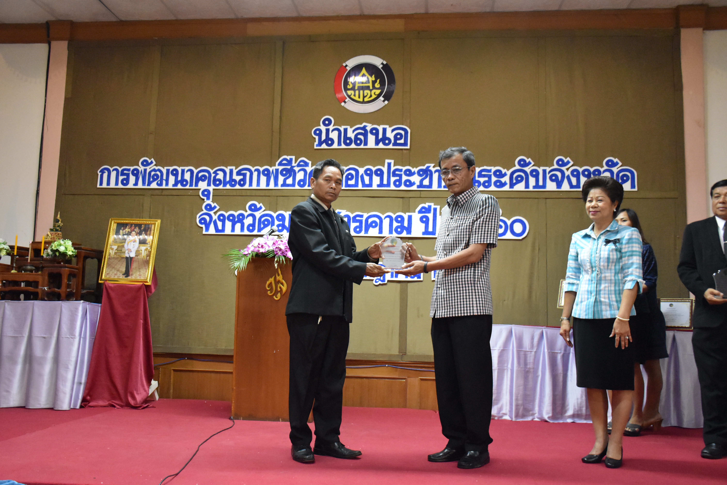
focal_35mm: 33
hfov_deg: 57.2
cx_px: 364
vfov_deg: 40.0
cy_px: 242
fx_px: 666
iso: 5000
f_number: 3.5
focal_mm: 22
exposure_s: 1/60
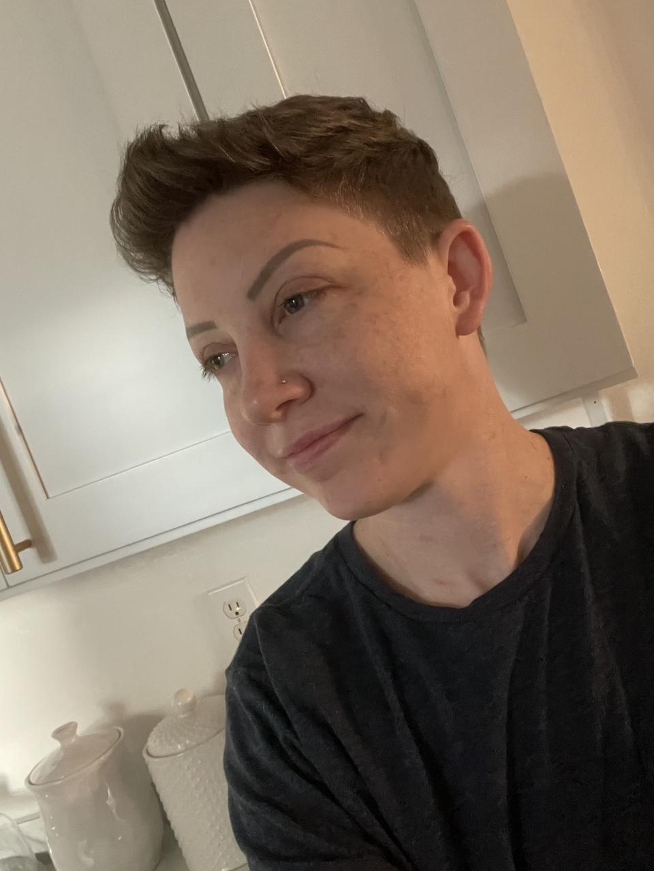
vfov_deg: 60.0
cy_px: 436
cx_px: 327
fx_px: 756
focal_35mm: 30
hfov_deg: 46.8
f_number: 2.2
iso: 1250
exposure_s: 1/15
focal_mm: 2.71
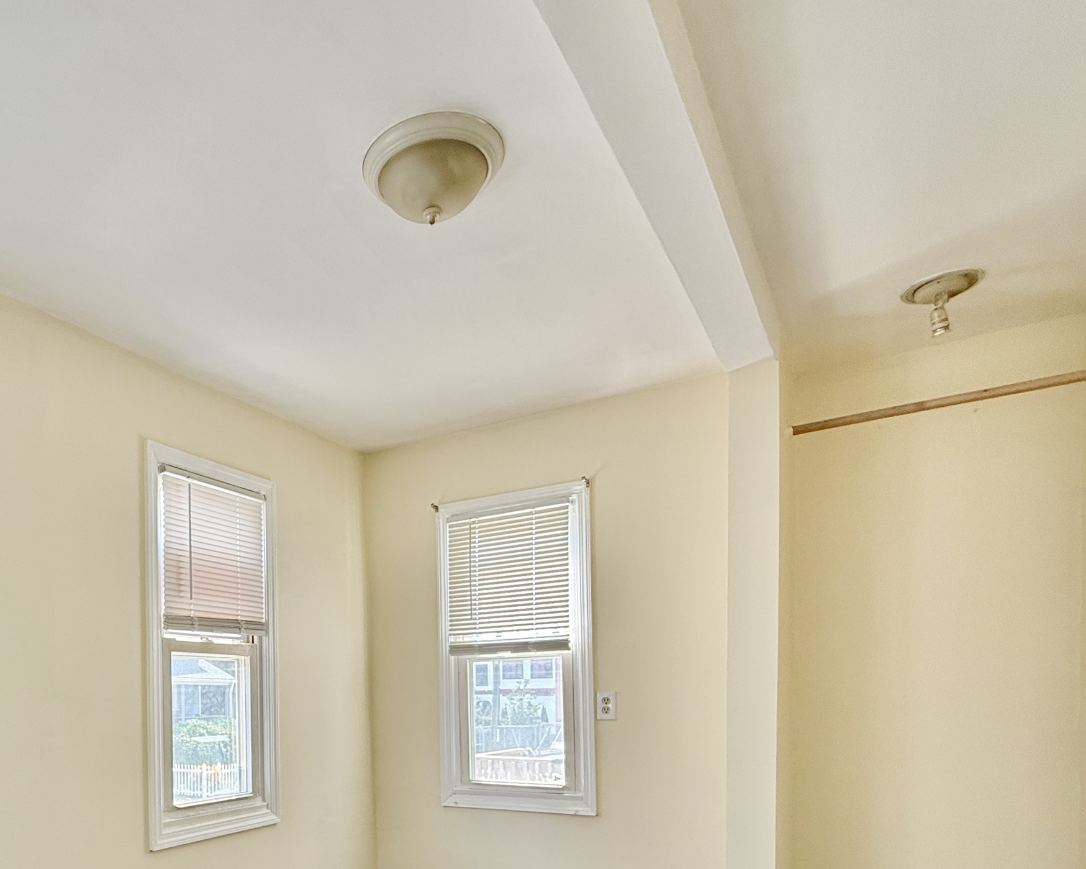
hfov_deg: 66.7
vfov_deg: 54.4
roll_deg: -0.5
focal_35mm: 24
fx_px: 771
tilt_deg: +0.1
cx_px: 297
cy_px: 707
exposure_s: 1/99
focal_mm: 2.22
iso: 80
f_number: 2.2
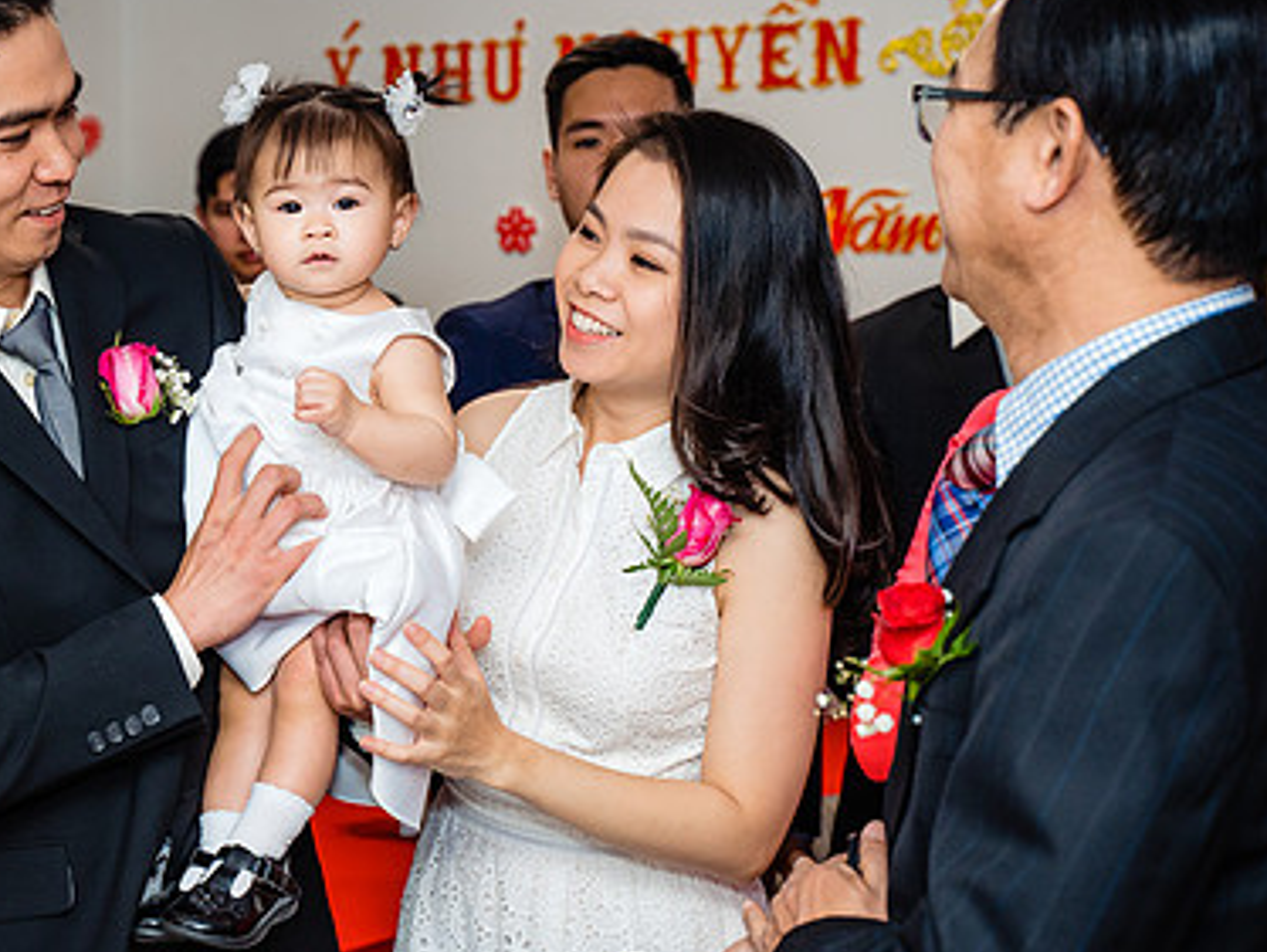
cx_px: 312
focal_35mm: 76
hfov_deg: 25.3
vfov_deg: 19.4
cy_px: 442
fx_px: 2784
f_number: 4
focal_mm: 51
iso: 1250
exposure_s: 1/160
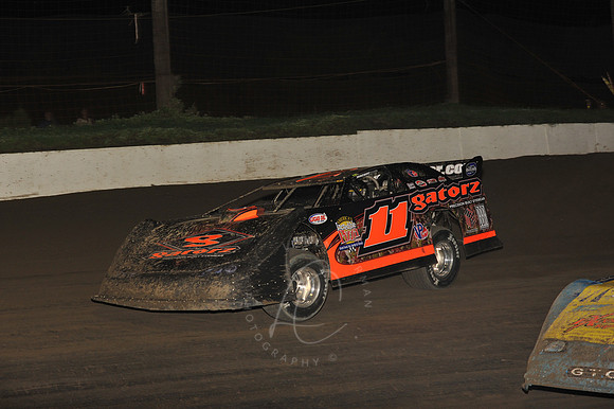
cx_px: 307
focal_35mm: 105
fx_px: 1790
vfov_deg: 13.0
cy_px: 204
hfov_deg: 19.5
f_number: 6.3
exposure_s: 1/320
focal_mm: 105
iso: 1000
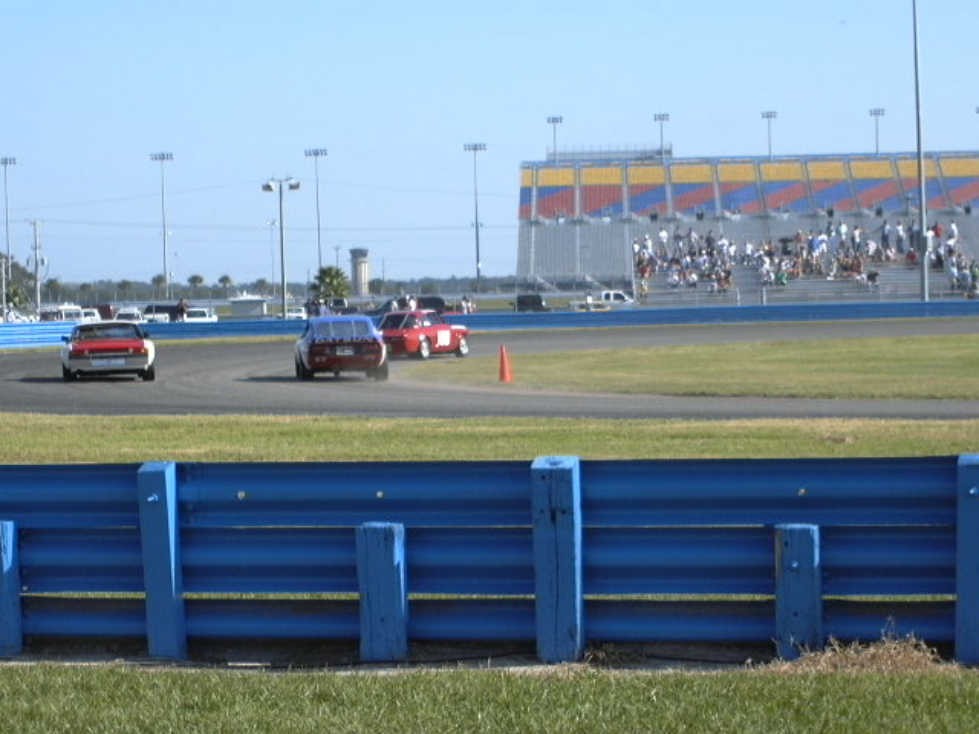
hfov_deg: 18.7
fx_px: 2970
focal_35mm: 105
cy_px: 367
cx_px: 490
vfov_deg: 14.1
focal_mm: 16.2
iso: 100
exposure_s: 1/523
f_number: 4.64
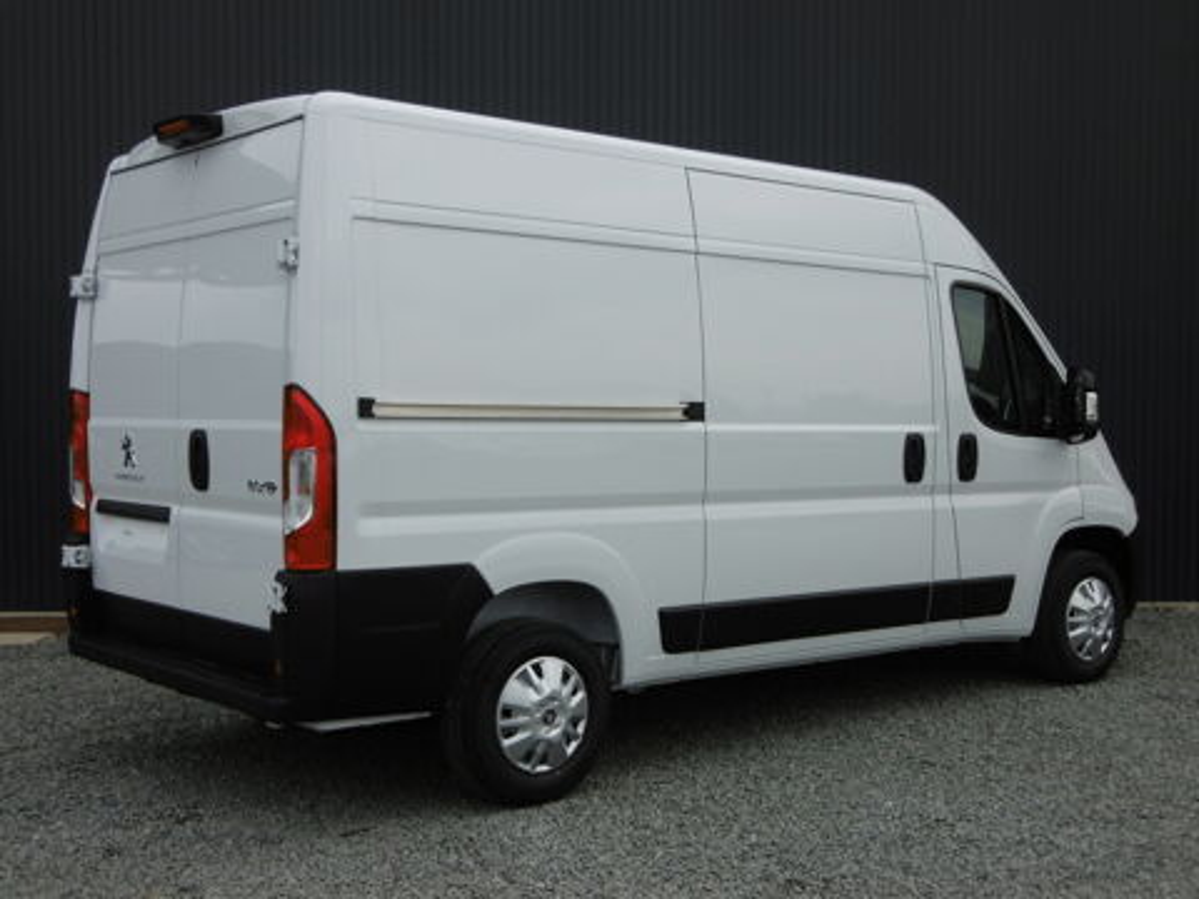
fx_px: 1489
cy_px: 450
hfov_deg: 43.9
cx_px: 600
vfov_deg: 33.6
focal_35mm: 43
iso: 100
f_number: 9.7
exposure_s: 1/200
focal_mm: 7.7
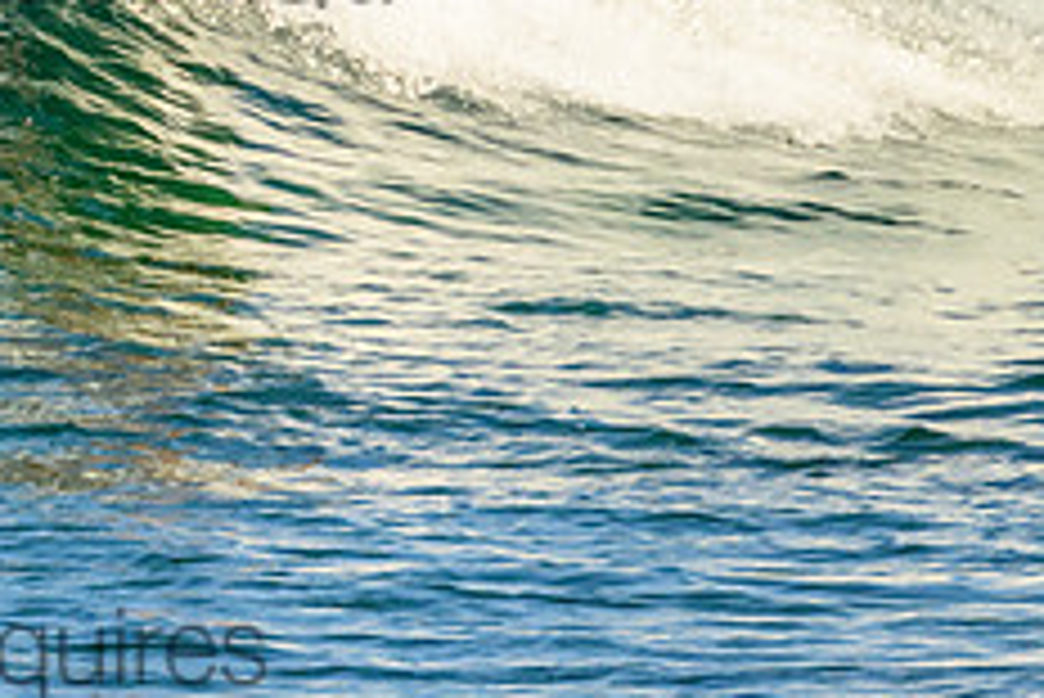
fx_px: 57976
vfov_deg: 0.7
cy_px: -101
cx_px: -81
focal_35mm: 1998
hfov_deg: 1.0
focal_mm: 800
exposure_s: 1/2000
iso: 2800
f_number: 11
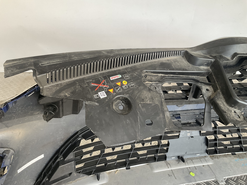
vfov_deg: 48.2
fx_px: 207
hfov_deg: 61.7
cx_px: 124
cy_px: 92
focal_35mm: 29
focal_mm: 3
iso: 64
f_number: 1.8
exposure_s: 1/120
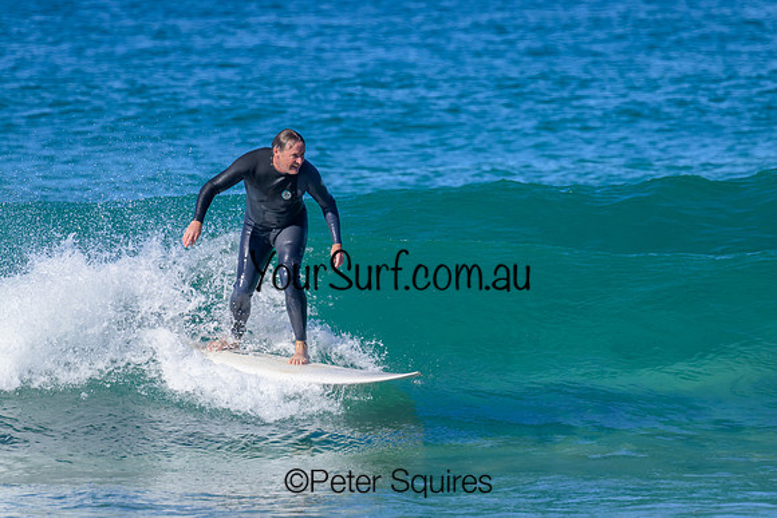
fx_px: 16625
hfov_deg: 2.7
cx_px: 412
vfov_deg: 1.8
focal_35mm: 770
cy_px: 252
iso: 560
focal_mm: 560
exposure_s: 1/1600
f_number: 8
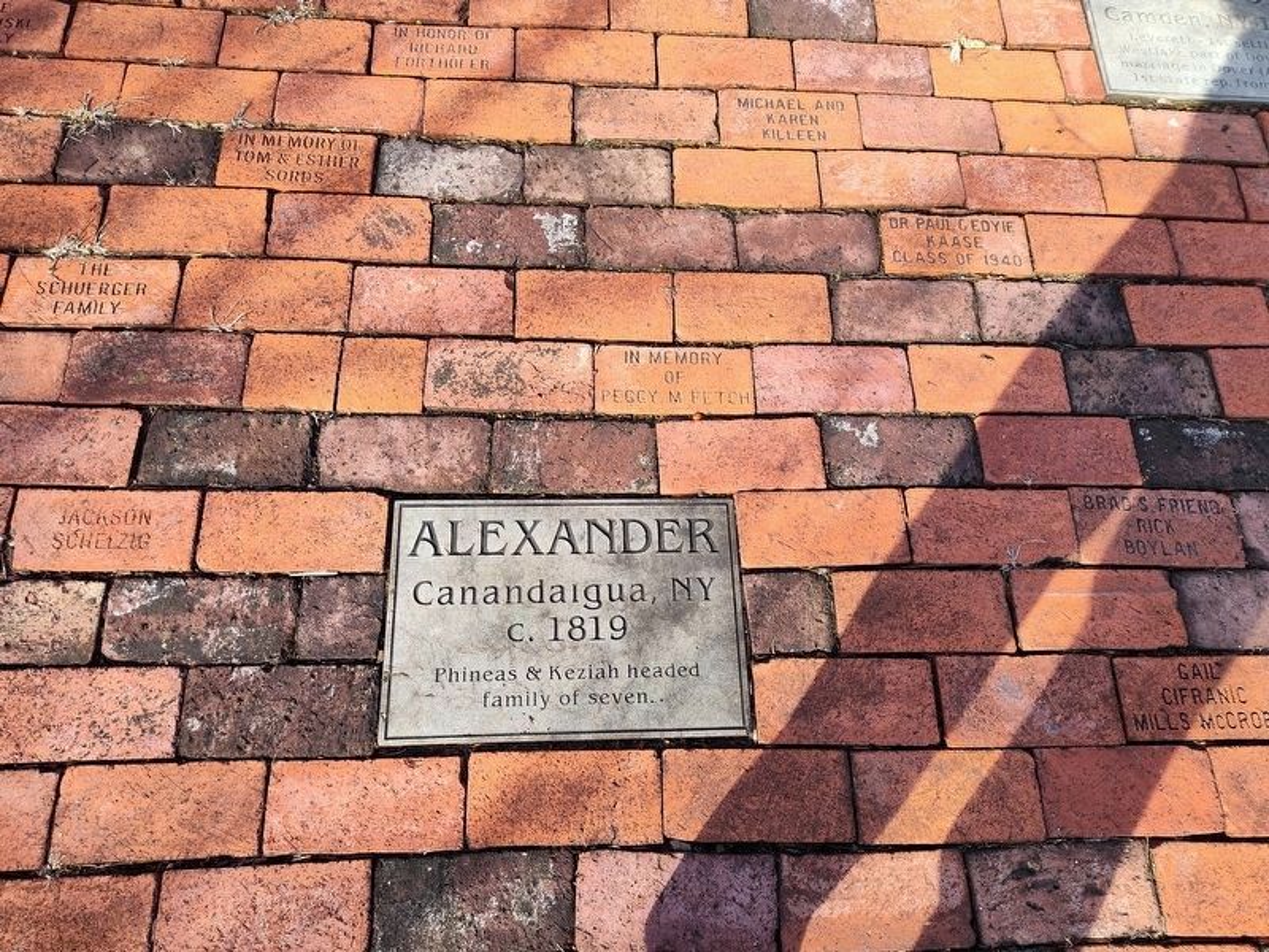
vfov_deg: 58.9
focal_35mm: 23
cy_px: 476
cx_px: 634
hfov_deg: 73.9
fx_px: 843
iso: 100
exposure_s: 1/284
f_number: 1.8
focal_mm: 5.56
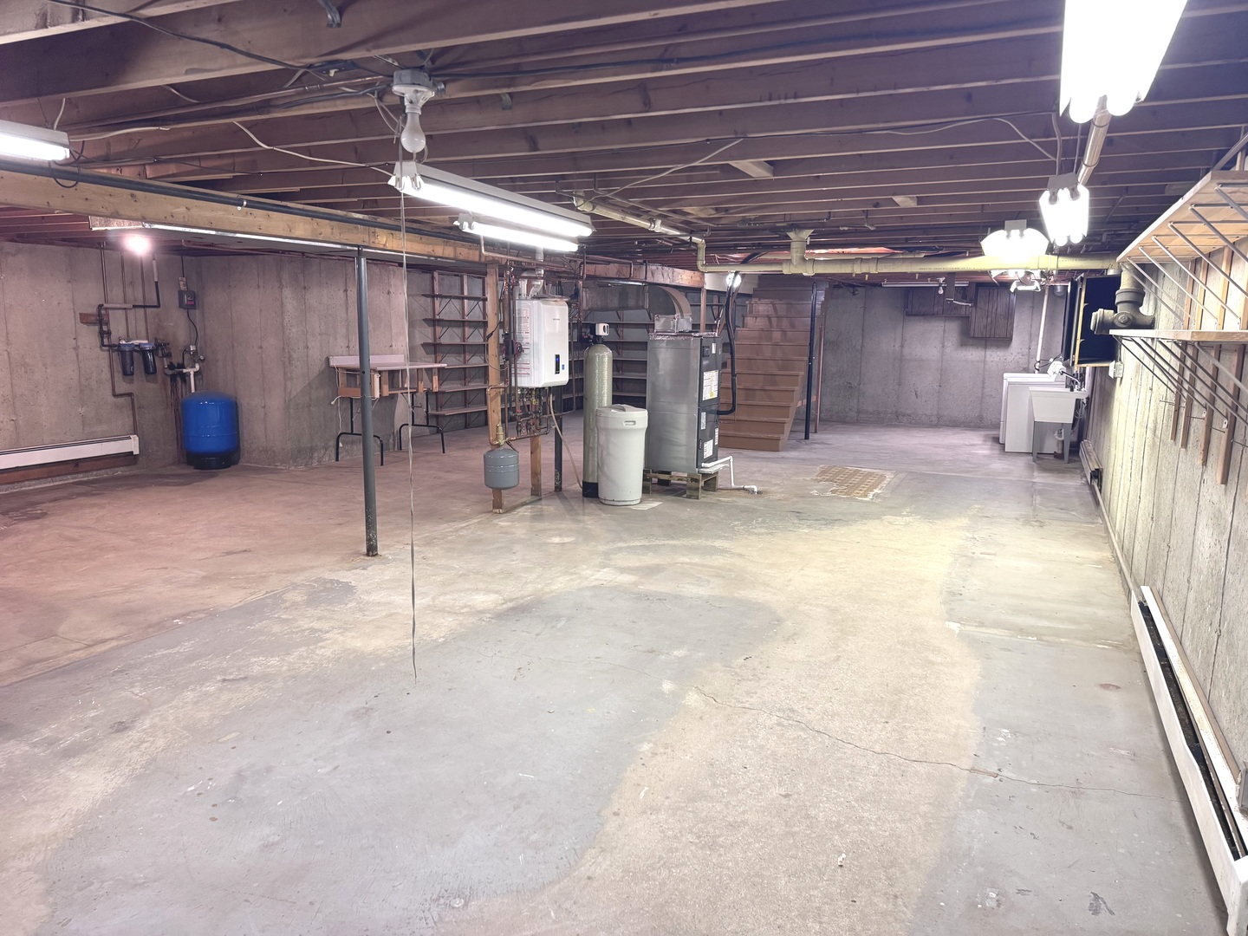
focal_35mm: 24
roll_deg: -0.4
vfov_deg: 56.8
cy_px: 468
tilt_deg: -8.4
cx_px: 624
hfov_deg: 71.6
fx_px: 865
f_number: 1.78
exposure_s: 1/60
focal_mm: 6.76
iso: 250
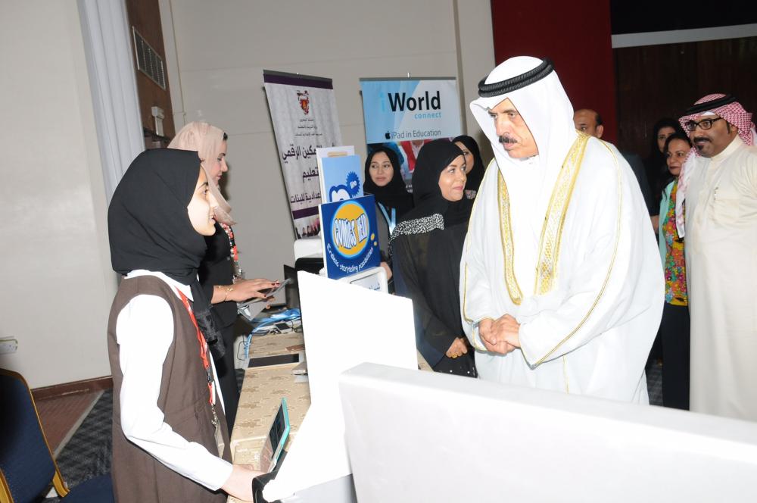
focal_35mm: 36
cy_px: 252
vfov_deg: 36.8
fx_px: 756
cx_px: 378
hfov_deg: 53.2
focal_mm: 24
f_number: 7.1
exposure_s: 1/60
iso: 800
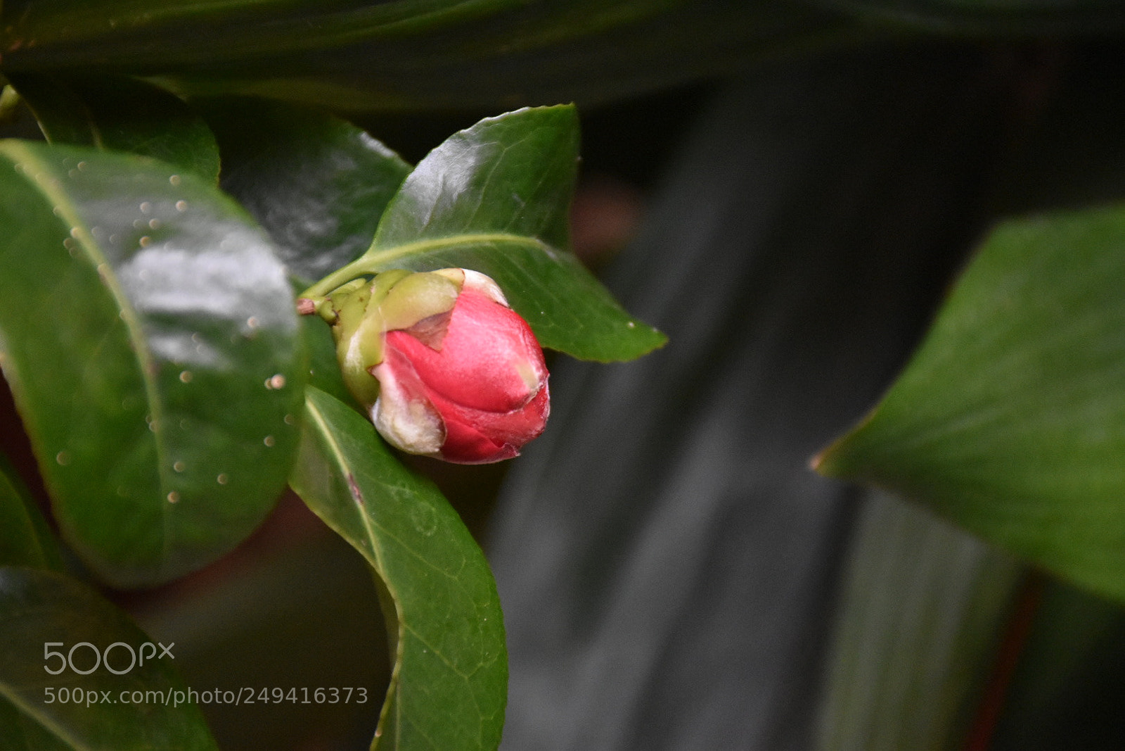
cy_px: 376
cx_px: 562
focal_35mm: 210
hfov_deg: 9.8
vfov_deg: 6.5
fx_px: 6563
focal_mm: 140
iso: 4000
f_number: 5.6
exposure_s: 1/160
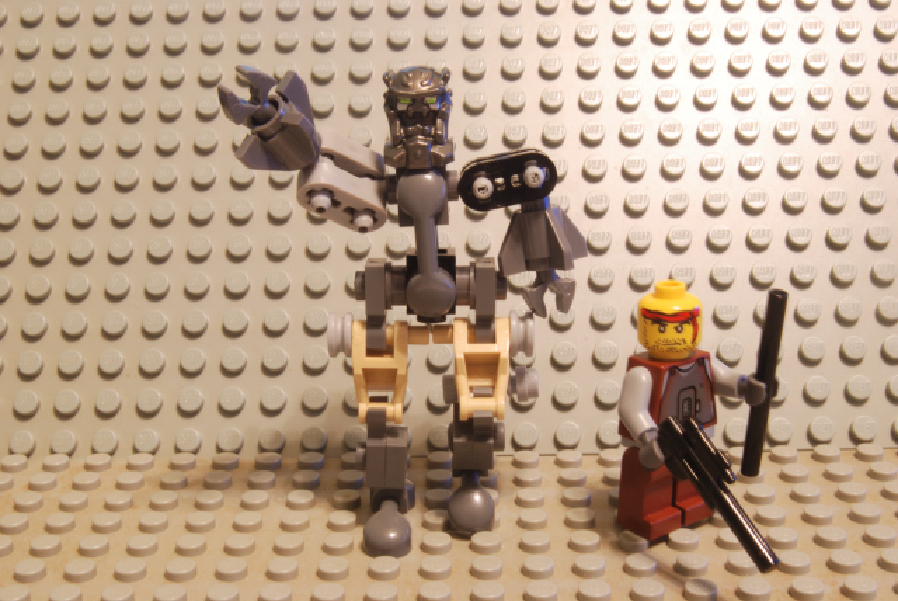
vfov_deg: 25.8
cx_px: 449
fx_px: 1311
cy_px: 300
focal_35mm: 52
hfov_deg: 37.8
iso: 100
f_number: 29
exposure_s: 25
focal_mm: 35
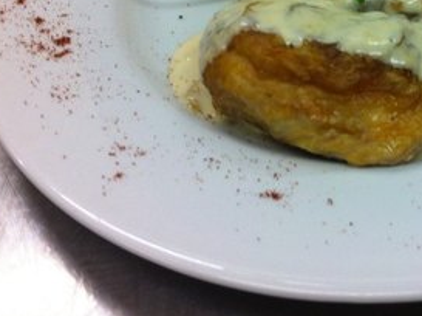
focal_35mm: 77
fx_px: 937
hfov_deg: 24.5
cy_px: -14
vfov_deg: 18.5
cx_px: 391
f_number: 2.8
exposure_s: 1/24
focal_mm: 3.85
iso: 80
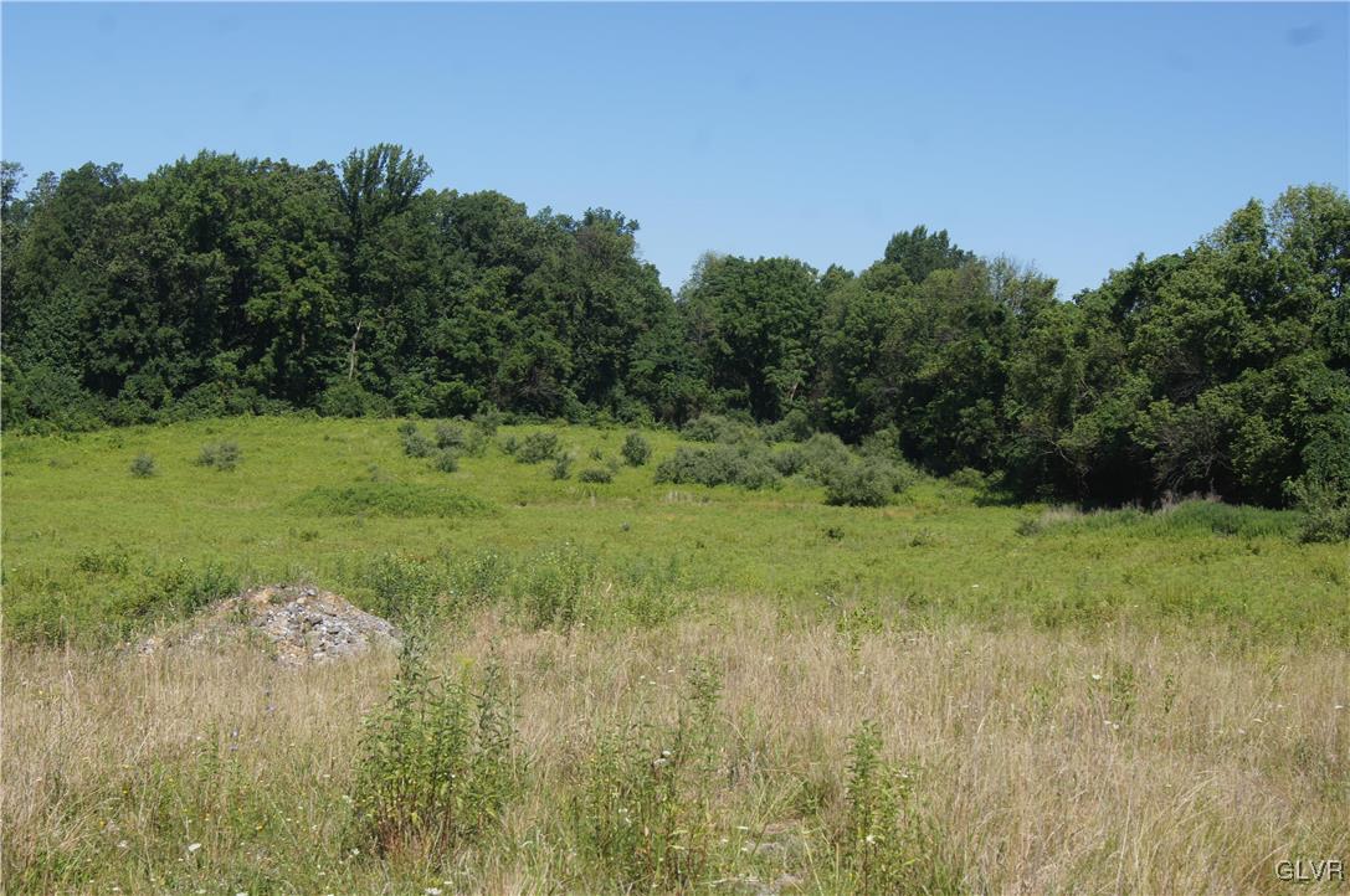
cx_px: 675
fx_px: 1966
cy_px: 448
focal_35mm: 52
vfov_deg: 25.7
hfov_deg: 37.9
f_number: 11
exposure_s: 1/160
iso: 100
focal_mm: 35
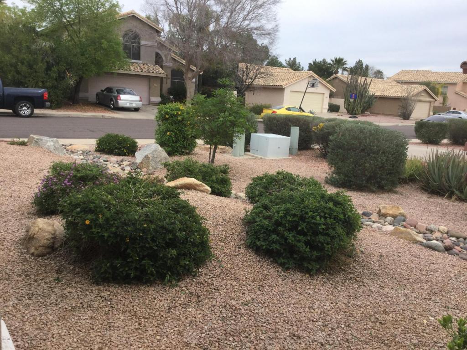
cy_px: 175
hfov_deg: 58.4
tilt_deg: -11.1
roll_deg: -4.2
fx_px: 418
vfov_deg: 45.4
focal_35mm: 31
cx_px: 234
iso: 25
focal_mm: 3.3
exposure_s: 1/806
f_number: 2.4
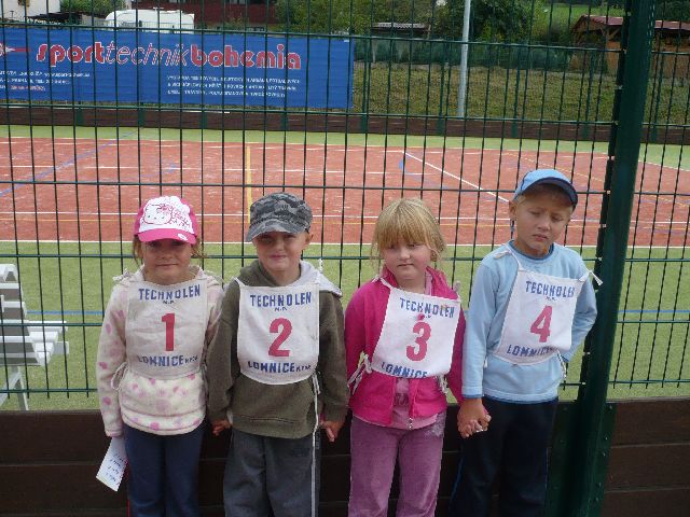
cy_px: 258
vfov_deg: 40.7
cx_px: 345
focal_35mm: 35
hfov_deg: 52.6
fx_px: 698
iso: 100
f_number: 2.8
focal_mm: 5.8
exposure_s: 1/500
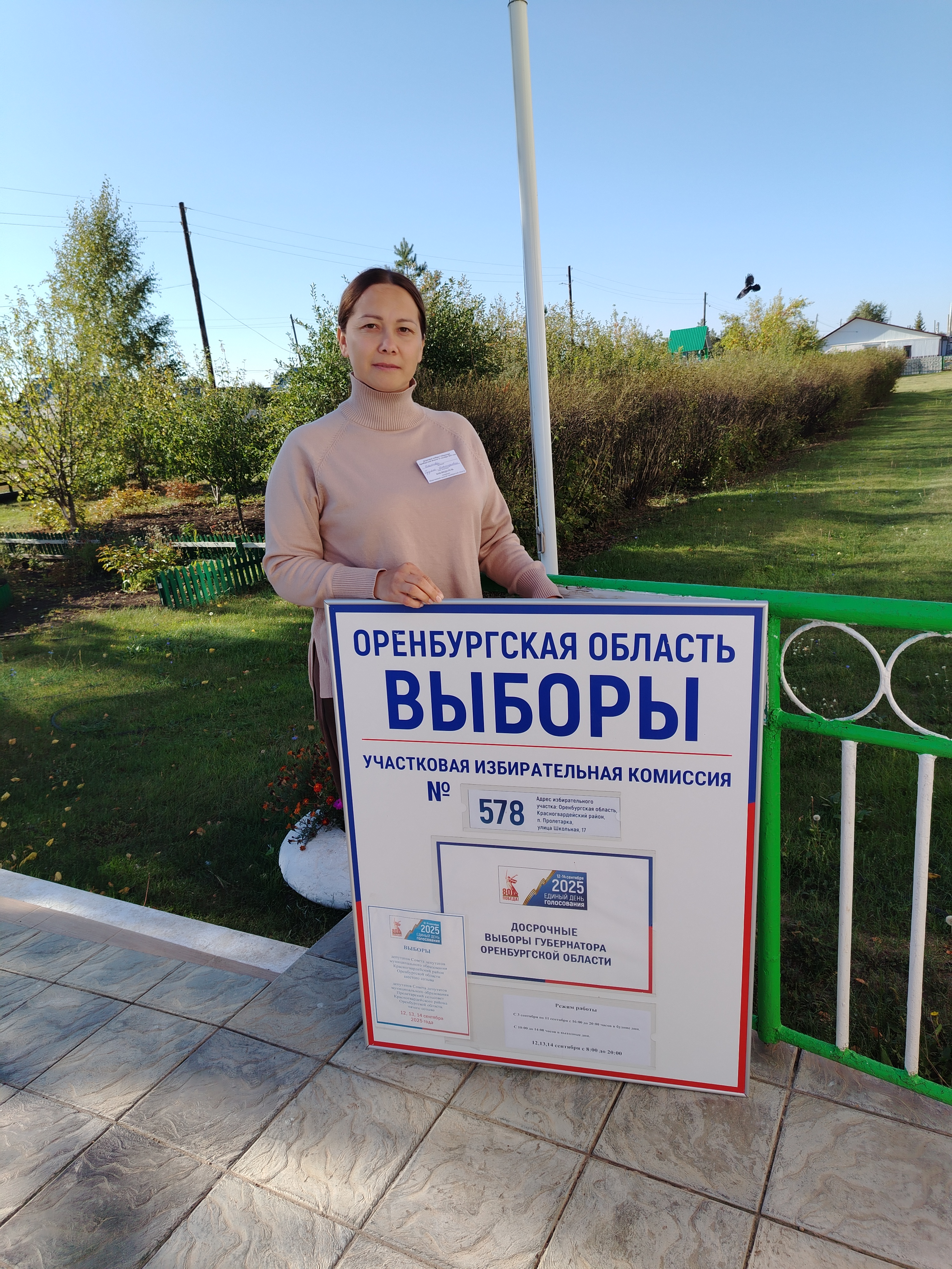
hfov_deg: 56.8
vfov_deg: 71.6
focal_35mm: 24
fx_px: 880
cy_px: 634
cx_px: 476
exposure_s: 1/544
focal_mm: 5.25
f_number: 1.75
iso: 100
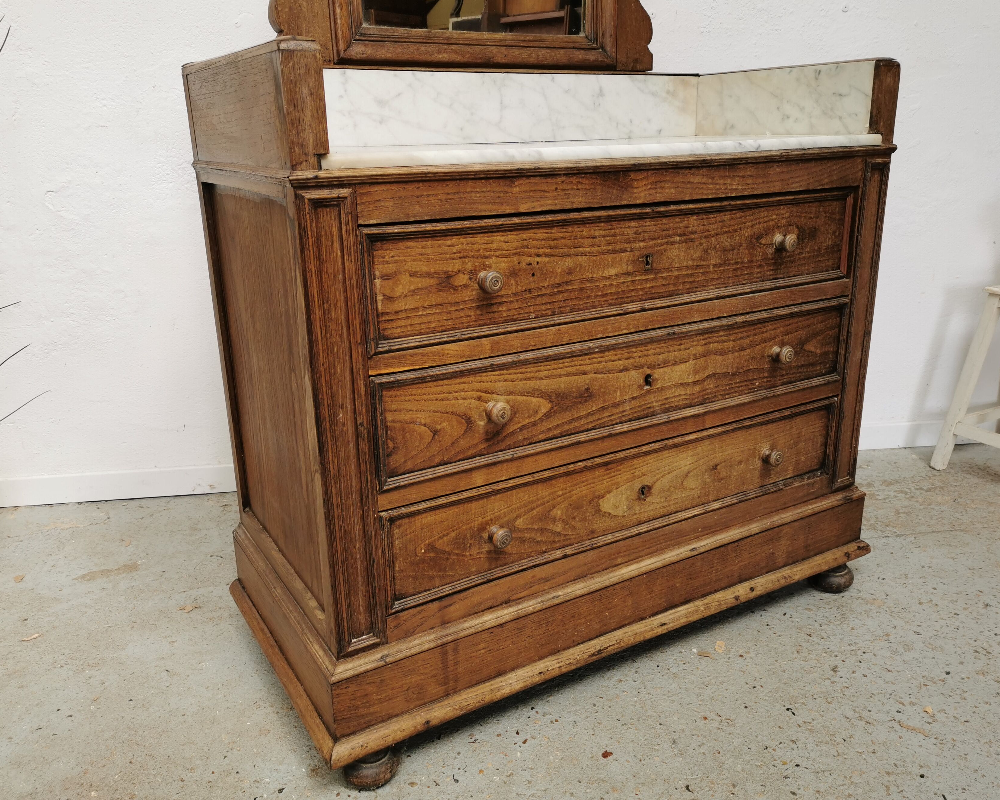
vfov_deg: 50.0
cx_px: 505
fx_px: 858
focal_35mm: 29
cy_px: 402
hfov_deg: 60.4
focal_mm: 5.58
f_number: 1.8
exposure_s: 1/127
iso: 50
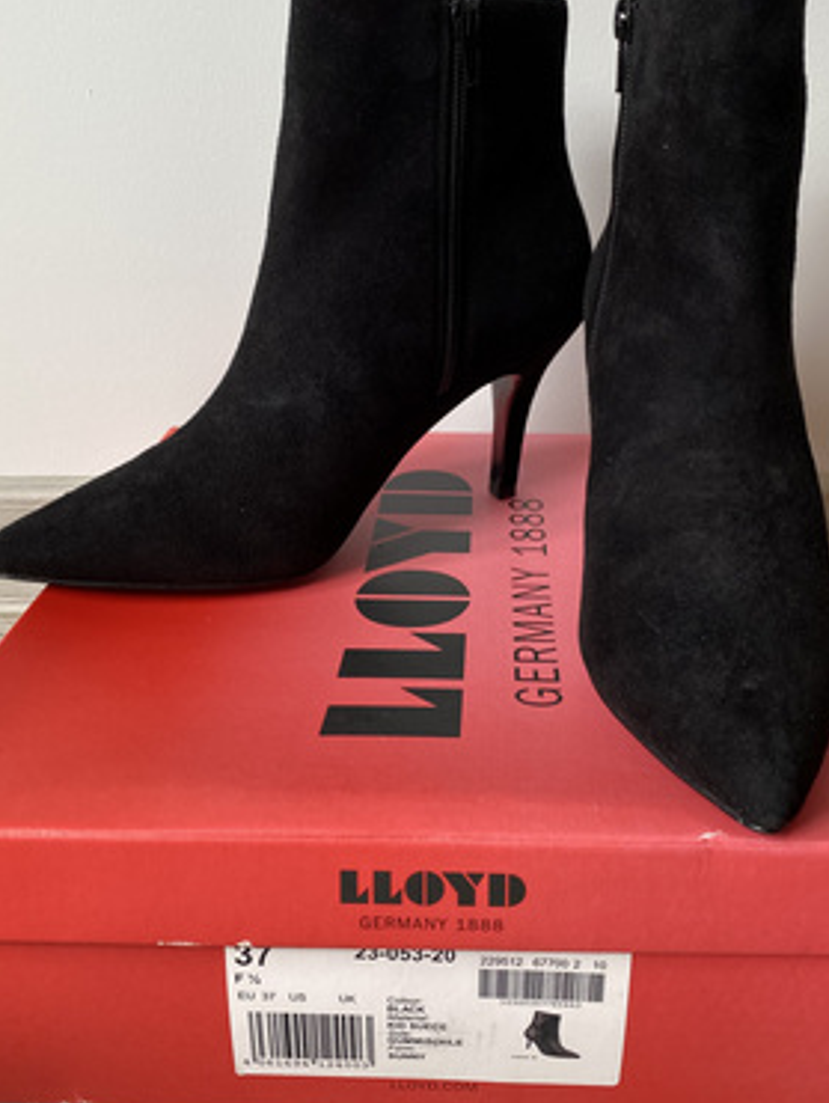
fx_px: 1116
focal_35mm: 35
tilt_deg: -19.6
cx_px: 459
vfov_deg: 52.5
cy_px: 499
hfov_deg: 40.7
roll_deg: +0.8
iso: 64
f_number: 1.8
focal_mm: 4.25
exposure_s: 1/121
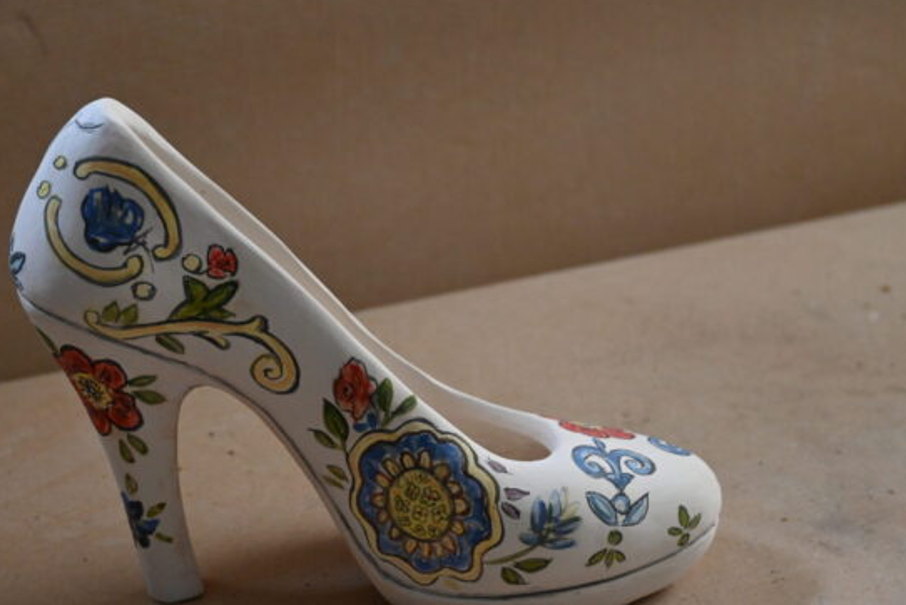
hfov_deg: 35.6
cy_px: 341
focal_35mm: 56
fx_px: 1410
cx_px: 412
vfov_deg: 24.2
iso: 2200
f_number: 4.8
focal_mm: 30
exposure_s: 1/50
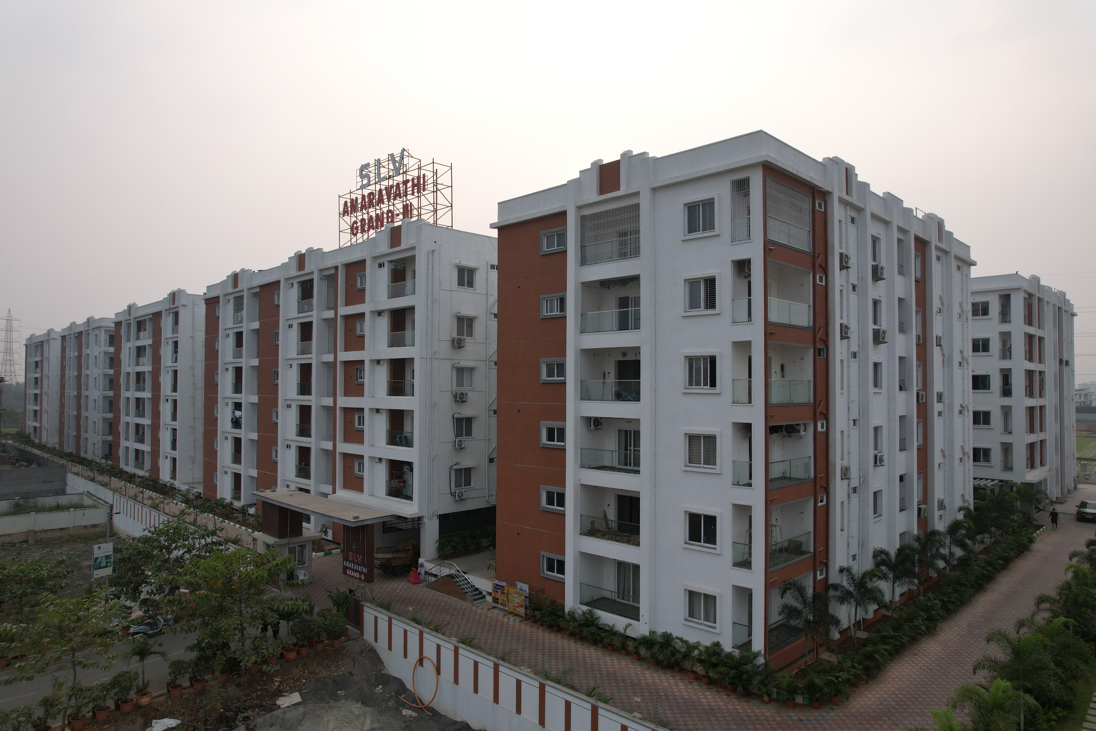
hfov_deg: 78.6
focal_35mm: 22
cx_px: 548
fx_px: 670
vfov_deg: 57.2
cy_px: 366
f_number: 2.8
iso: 100
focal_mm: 8.38
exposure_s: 1/1000
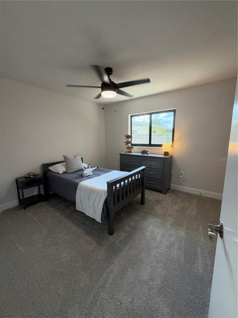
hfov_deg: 85.7
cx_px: 119
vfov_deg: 102.1
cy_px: 159
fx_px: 128
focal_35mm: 14
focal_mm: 2.22
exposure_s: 1/120
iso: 250
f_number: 2.2
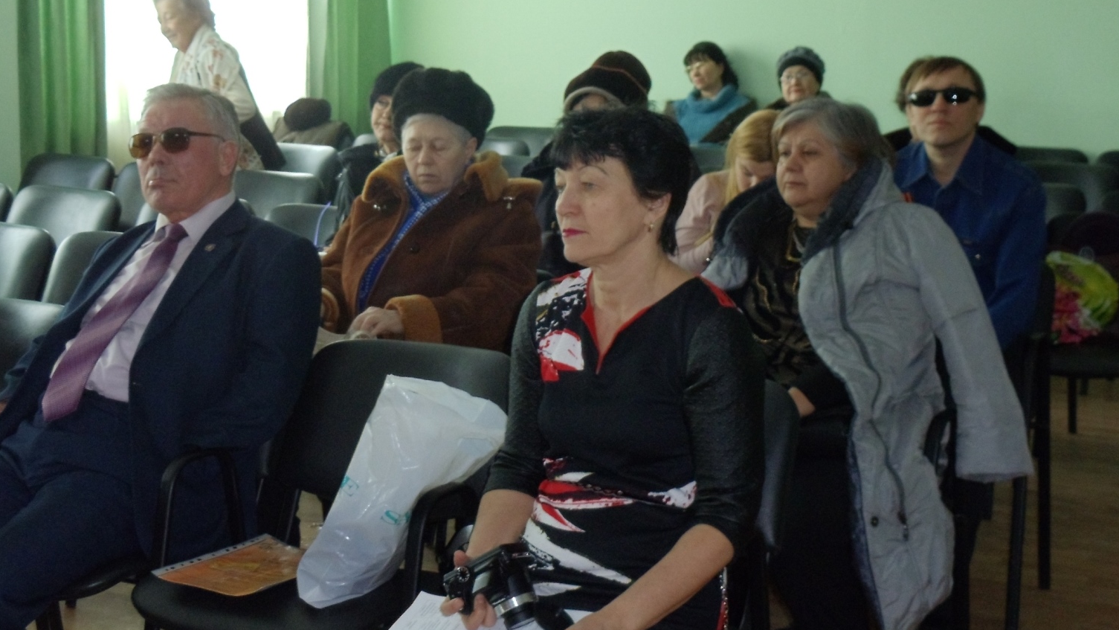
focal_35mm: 81
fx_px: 2404
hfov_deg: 26.2
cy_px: 213
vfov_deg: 14.9
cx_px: 558
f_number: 4.4
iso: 400
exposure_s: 1/30
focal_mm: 10.12
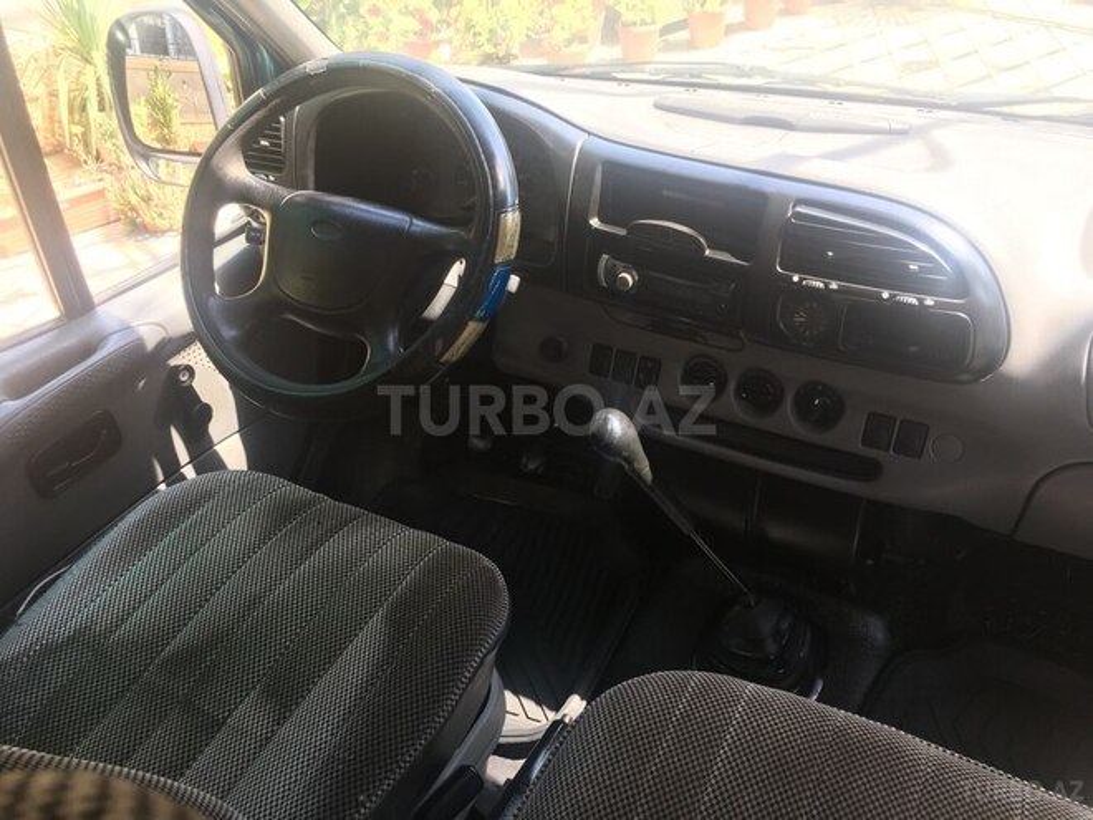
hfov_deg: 61.7
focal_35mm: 29
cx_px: 546
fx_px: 916
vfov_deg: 48.2
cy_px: 410
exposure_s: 1/100
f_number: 2.2
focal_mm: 4.15
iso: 32
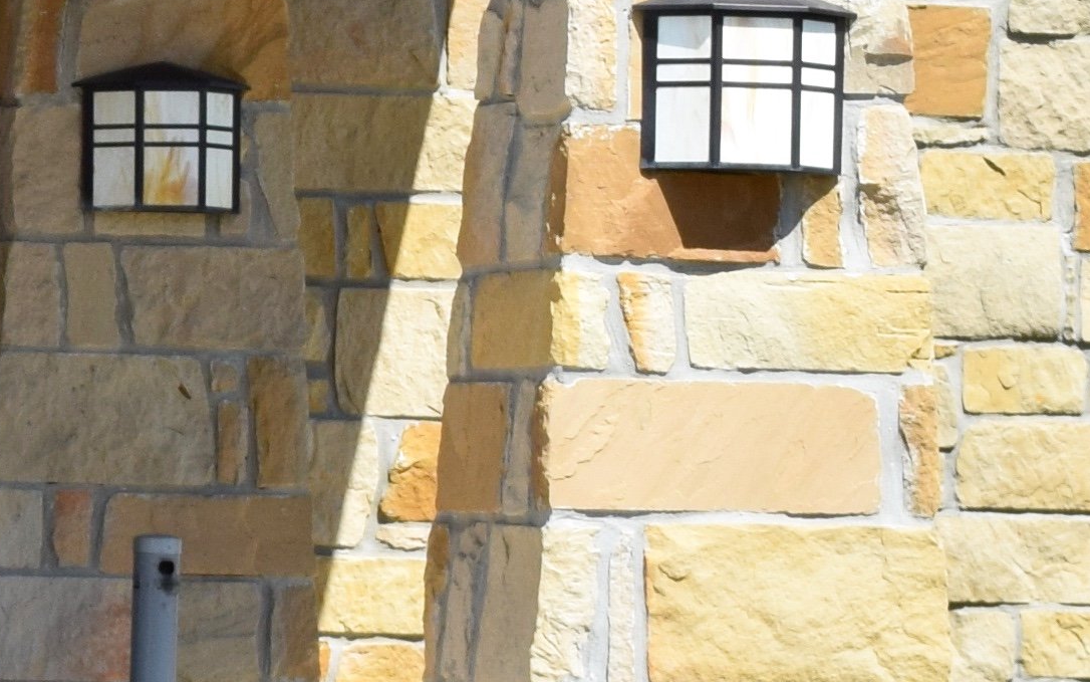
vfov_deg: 4.3
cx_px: -810
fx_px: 9032
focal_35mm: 304
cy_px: -73
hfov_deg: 6.8
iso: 200
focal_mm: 36
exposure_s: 1/320
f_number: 9
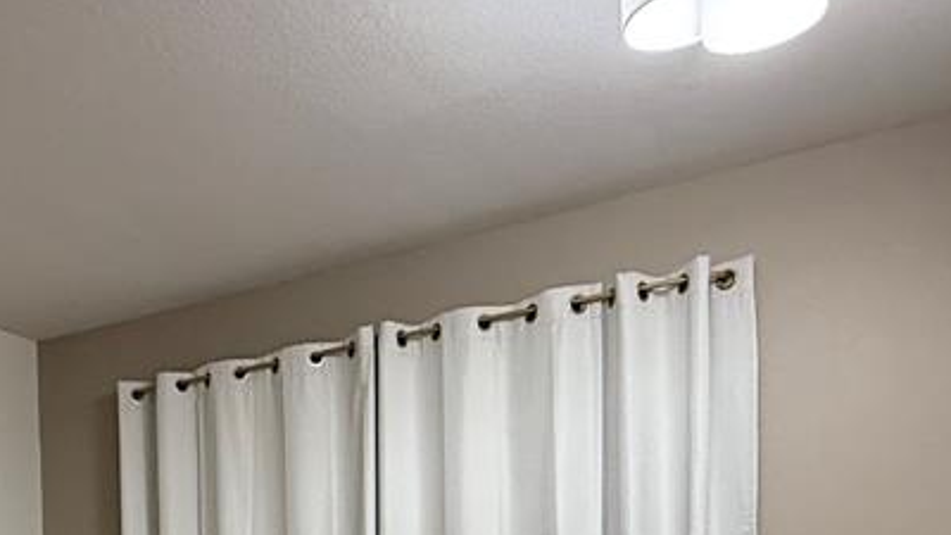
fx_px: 983
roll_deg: +1.5
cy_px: 661
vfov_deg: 26.6
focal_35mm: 39
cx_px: 140
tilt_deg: -1.3
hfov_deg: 47.6
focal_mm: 2.22
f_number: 2.2
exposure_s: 1/60
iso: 320
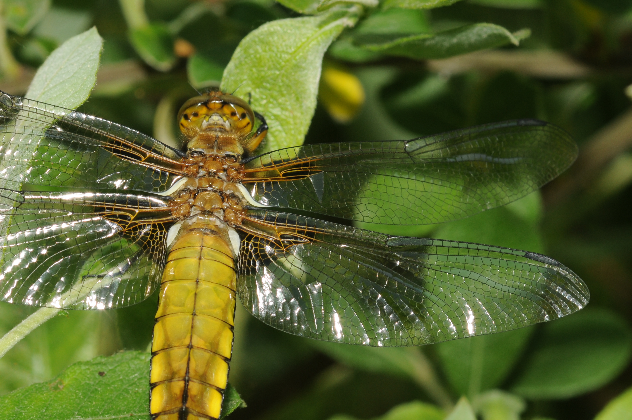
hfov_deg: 8.7
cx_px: 214
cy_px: 268
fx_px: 4151
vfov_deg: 5.8
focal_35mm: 237
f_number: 11
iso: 200
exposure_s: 1/160
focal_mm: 105
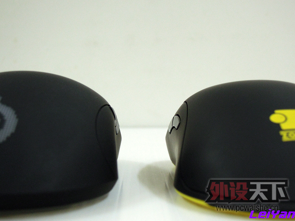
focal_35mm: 55
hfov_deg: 34.9
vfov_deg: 26.6
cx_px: 148
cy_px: 110
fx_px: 469
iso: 400
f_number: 4
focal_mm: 9.9
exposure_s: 1/20
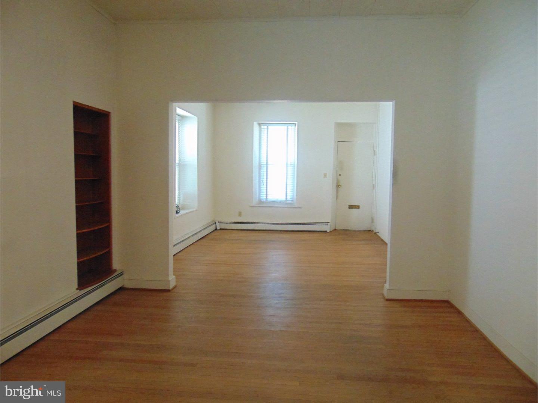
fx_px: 389
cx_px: 269
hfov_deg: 69.4
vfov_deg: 54.9
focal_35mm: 25
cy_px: 202
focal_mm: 4.5
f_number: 3
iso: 400
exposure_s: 1/30
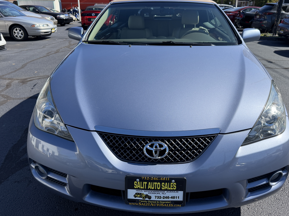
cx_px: 154
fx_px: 250
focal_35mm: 30
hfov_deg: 59.9
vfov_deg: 46.8
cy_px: 110
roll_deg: +0.1
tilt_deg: -21.5
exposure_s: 1/4673
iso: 125
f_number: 1.78
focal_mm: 6.76
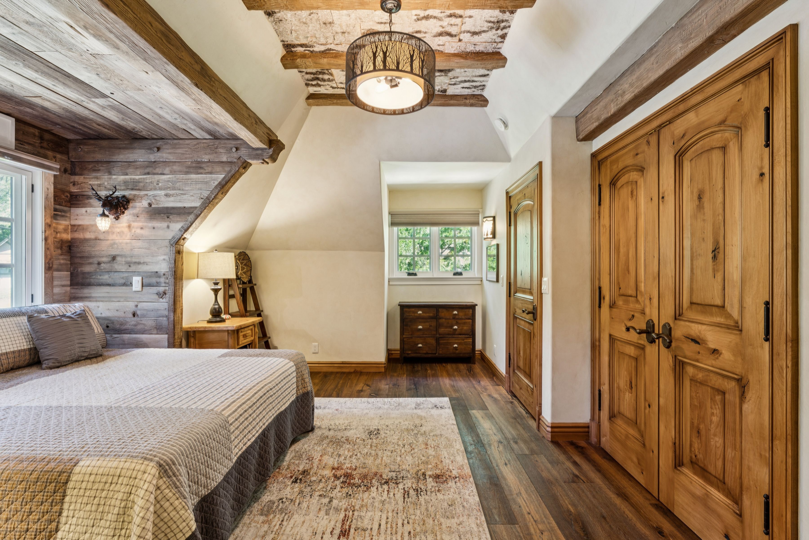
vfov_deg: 73.1
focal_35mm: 16
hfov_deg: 96.0
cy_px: 270
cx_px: 404
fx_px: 364
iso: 100
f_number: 13
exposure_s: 2.5
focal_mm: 16.2
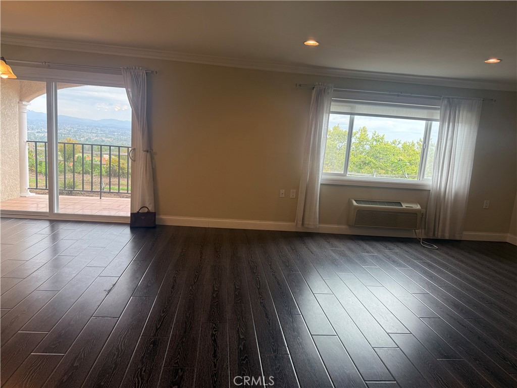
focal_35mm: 24
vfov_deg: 56.8
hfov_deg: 71.6
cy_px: 194
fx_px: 358
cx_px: 258
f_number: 1.78
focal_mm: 6.76
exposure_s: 1/276
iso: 100
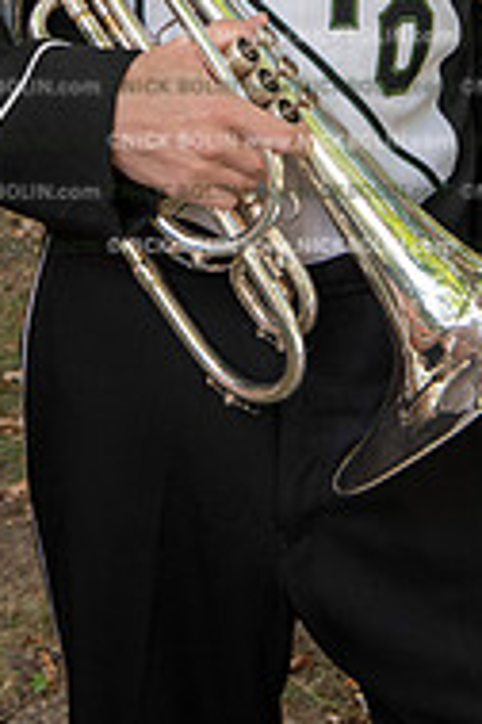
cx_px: 279
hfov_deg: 12.8
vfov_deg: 18.2
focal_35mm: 107
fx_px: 2149
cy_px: -123
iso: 500
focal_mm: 45
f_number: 8
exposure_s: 1/100
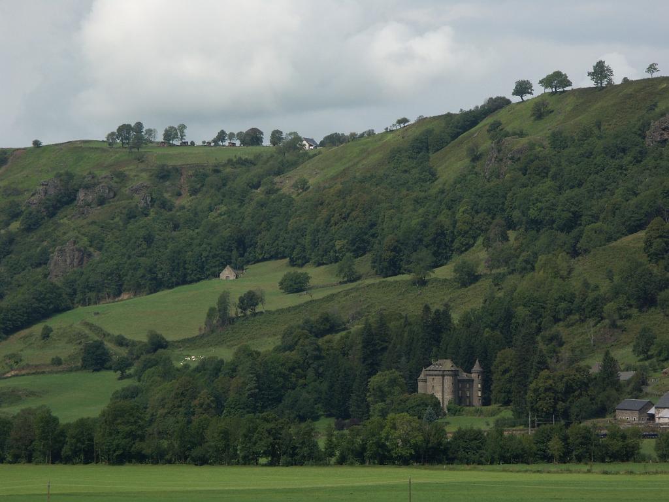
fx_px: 3865
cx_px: 334
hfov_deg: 9.9
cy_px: 251
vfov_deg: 7.4
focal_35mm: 200
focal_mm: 50.8
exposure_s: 1/400
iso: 64
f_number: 7.1
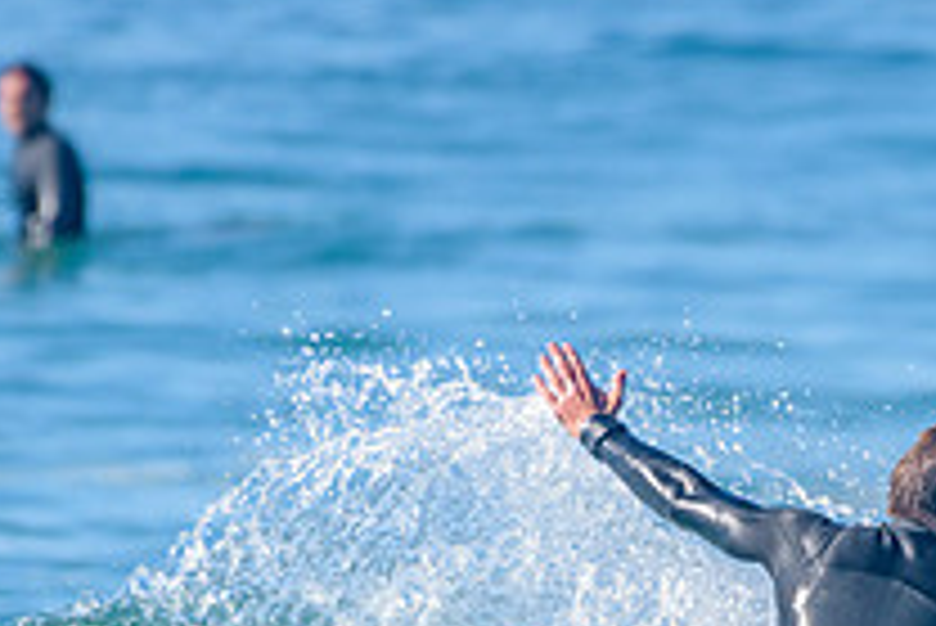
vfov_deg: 0.8
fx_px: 44489
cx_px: 995
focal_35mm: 1710
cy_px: 786
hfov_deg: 1.2
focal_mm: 500
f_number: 5.6
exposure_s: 1/2000
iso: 320
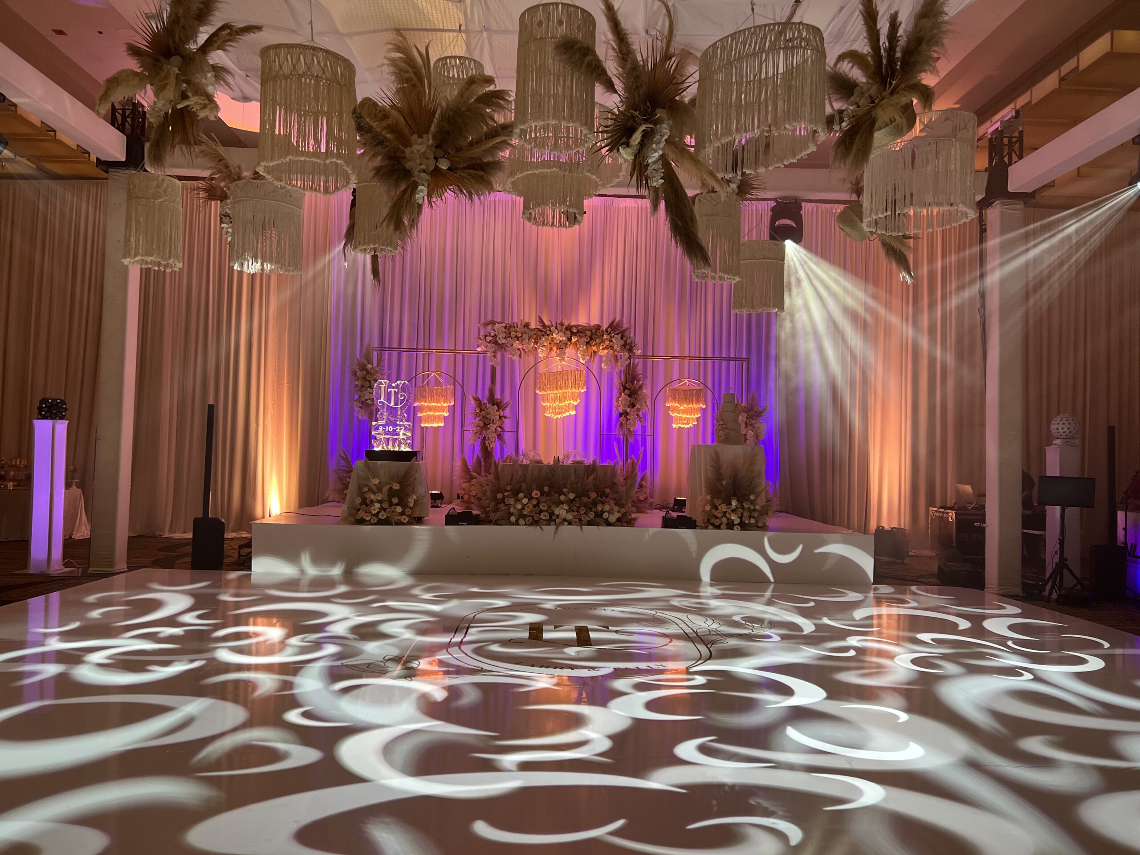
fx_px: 856
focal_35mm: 26
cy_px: 428
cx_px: 570
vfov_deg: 53.1
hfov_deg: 67.3
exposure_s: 1/111
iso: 125
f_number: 1.5
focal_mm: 5.7
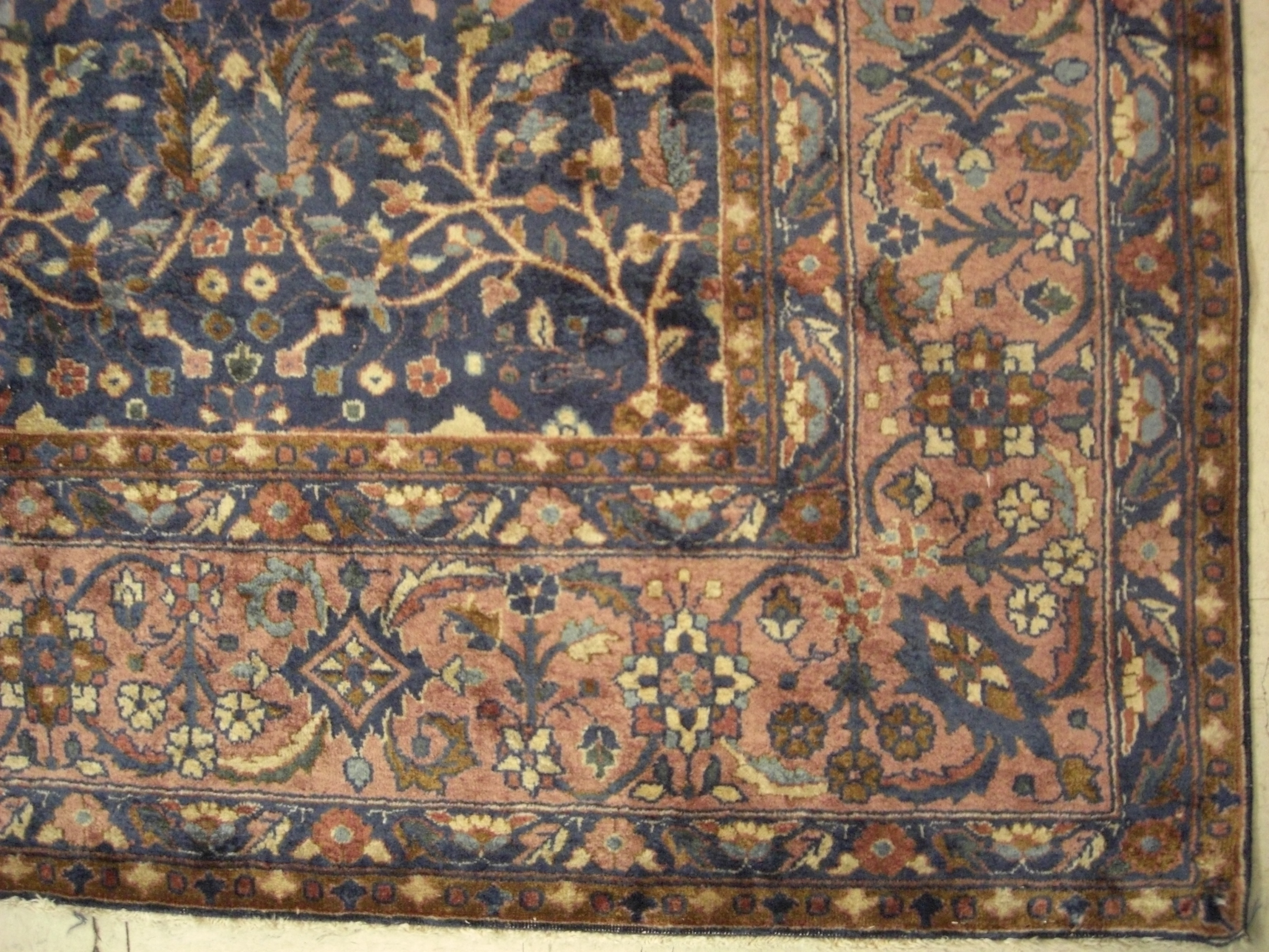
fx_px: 1393
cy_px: 476
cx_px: 634
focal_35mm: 38
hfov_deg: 49.0
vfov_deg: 37.7
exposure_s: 1/50
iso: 800
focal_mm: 7.9
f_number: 2.8
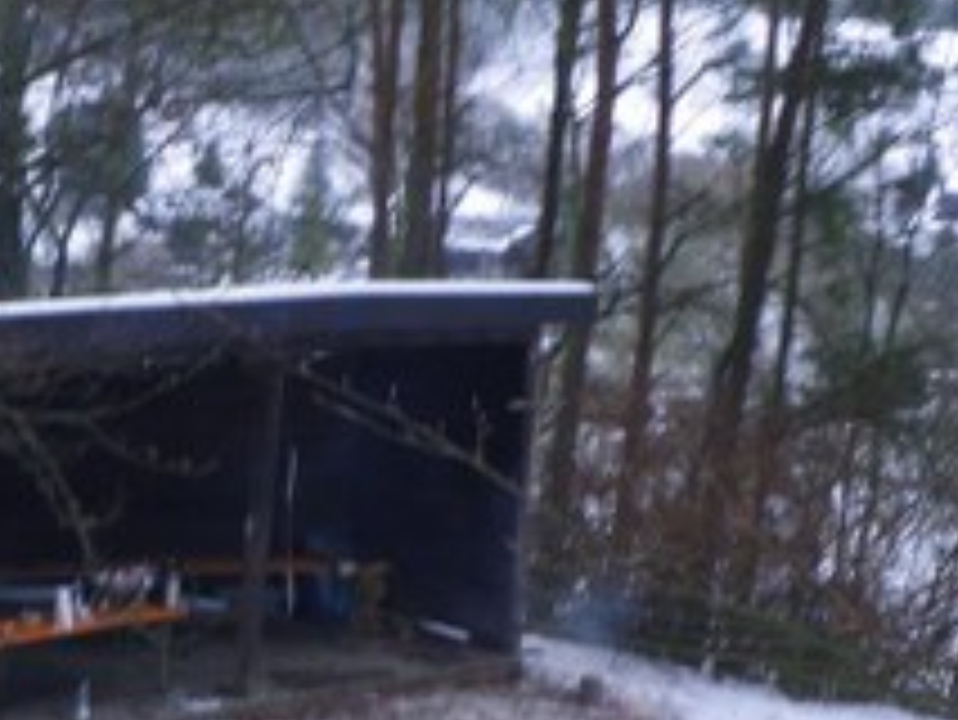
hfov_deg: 22.2
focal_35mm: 84
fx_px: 2326
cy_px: 765
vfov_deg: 17.1
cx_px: -54
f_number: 4.2
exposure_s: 1/60
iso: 64
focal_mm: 5
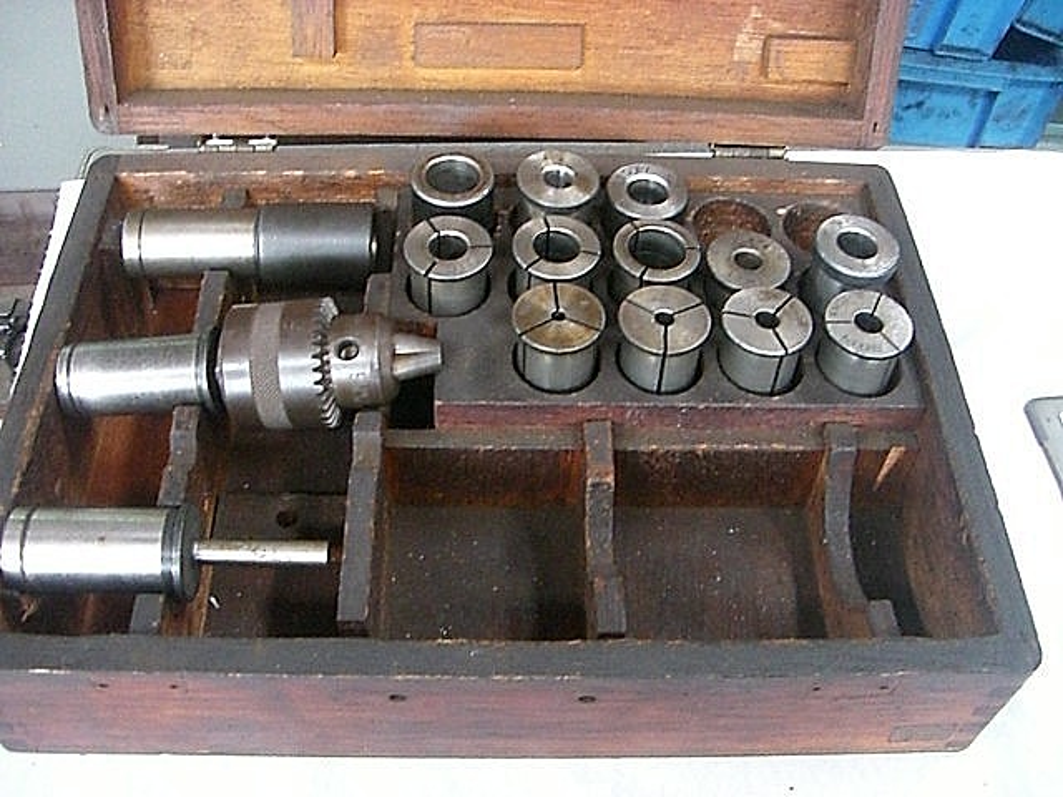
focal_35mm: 38
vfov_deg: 37.7
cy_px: 398
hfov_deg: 49.0
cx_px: 532
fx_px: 1167
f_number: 2.7
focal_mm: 6.2
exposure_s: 1/25
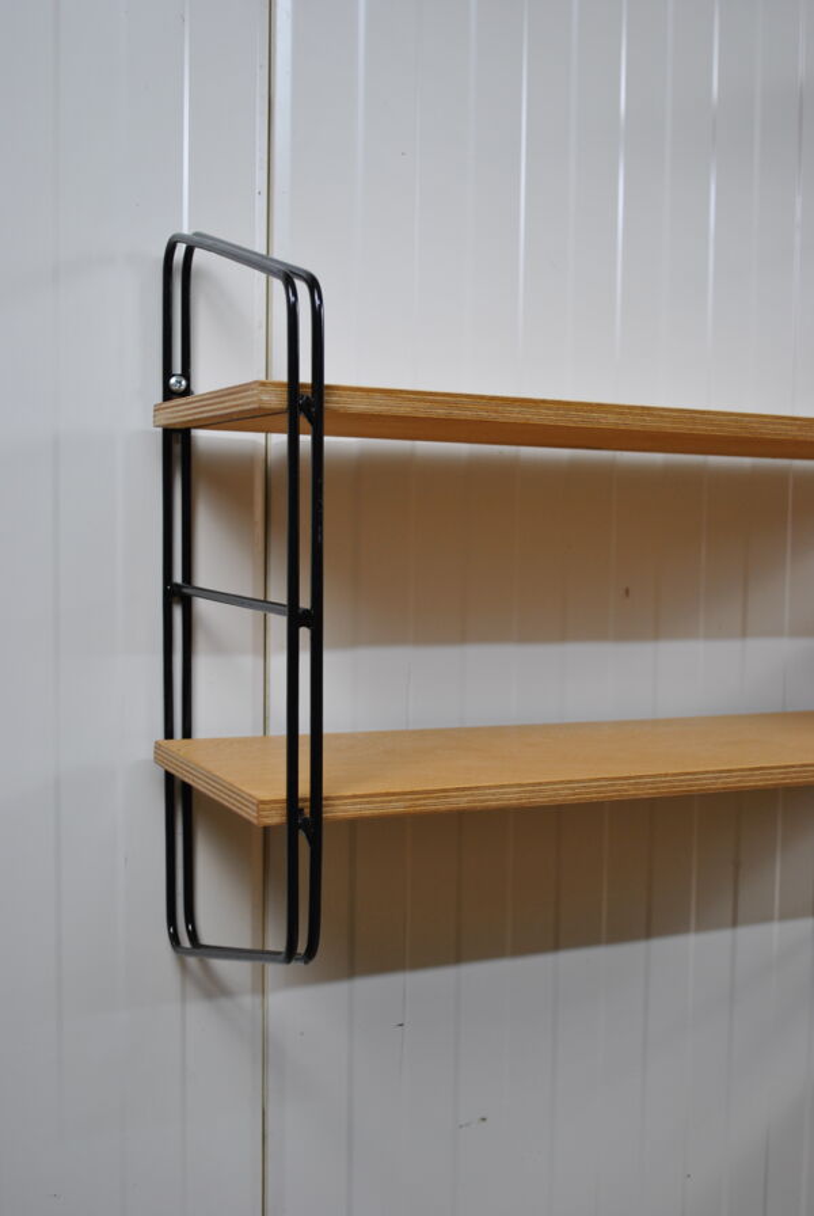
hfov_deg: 32.0
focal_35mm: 42
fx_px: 1420
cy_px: 608
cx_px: 407
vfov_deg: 46.3
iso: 200
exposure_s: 1/25
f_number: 4.5
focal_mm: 28
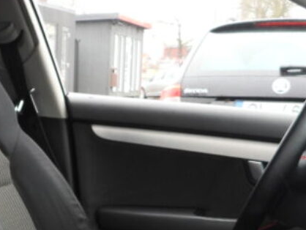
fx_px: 814
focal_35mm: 92
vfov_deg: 15.5
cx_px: -43
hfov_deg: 20.2
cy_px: 272
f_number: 2.8
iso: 100
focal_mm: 4.3
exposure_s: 1/50
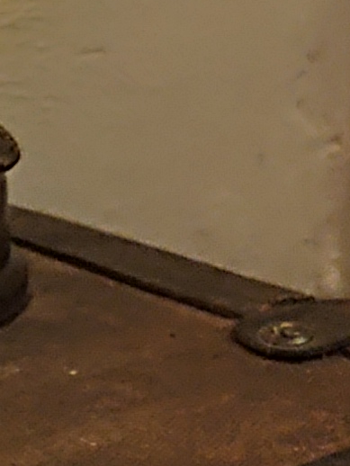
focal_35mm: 181
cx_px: -653
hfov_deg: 7.4
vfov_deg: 10.9
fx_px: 2438
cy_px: 418
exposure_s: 1/10
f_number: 1.65
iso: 3200
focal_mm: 6.19
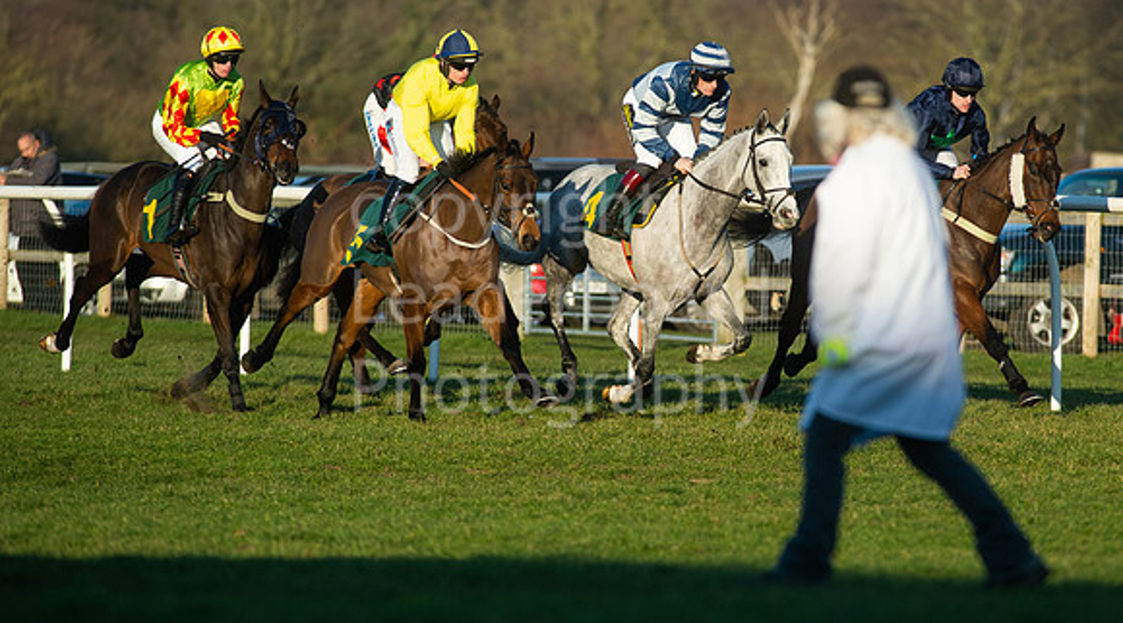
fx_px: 11954
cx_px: 702
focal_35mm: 403
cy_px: 276
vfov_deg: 3.0
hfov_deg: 5.4
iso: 800
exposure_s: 1/4000
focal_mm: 300
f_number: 6.3
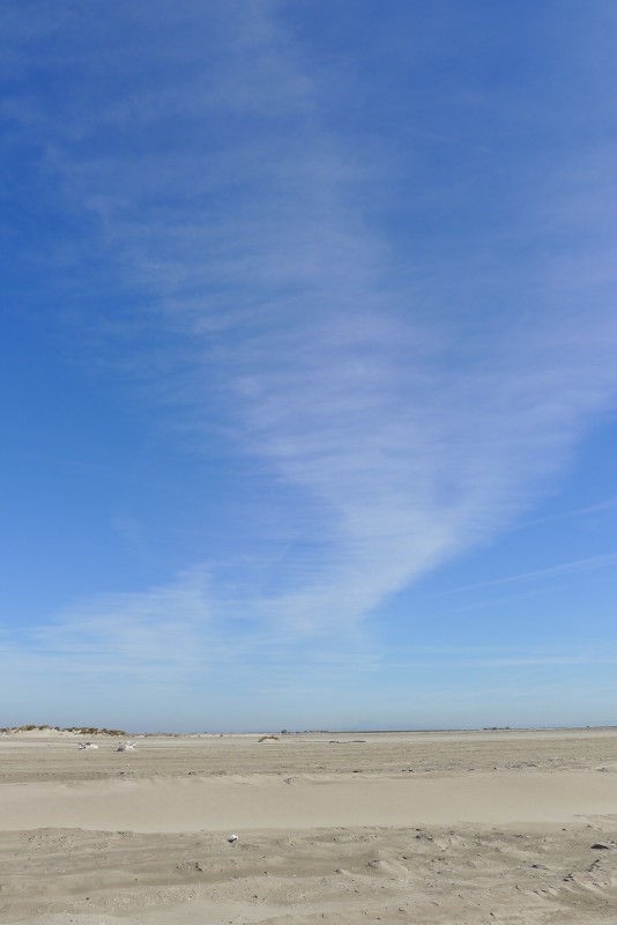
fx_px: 771
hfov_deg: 43.6
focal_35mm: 30
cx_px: 308
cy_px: 462
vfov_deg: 61.9
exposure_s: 1/1000
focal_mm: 6.4
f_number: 4
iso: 80
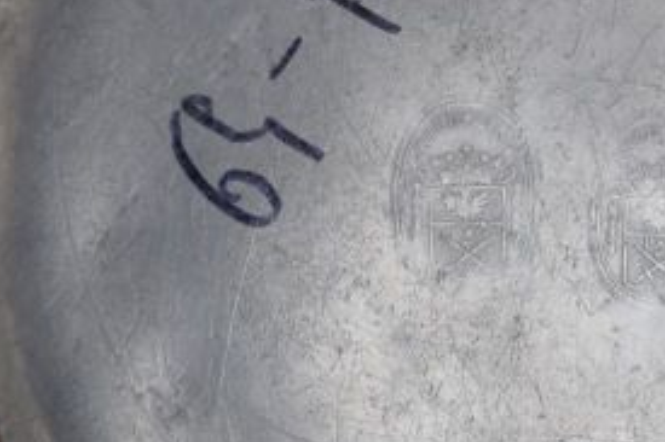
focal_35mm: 109
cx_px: 459
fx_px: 2012
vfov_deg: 12.5
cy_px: 196
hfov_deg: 18.7
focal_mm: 50
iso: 400
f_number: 7.1
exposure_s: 1/200
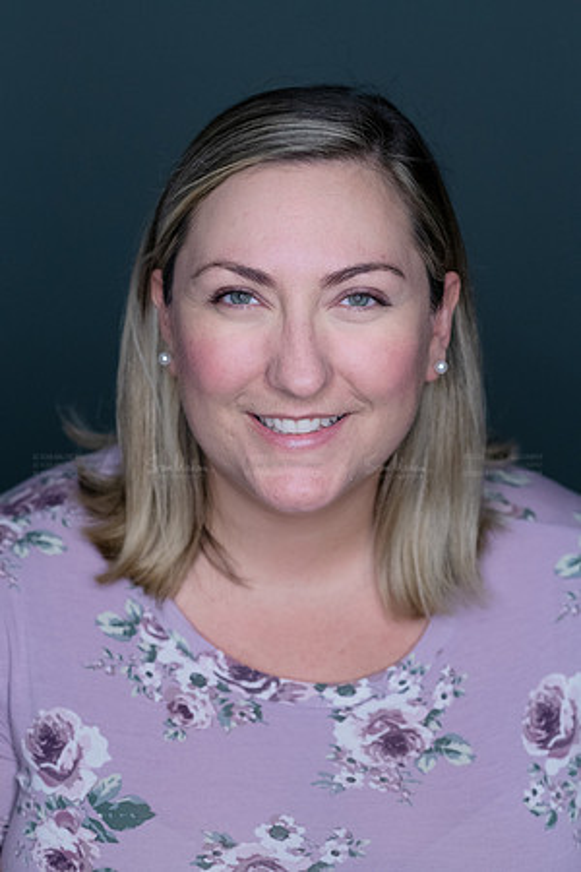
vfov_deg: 23.9
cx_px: 290
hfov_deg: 16.1
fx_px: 2058
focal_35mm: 85
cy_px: 436
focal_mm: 85
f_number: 3.5
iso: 2000
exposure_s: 1/640
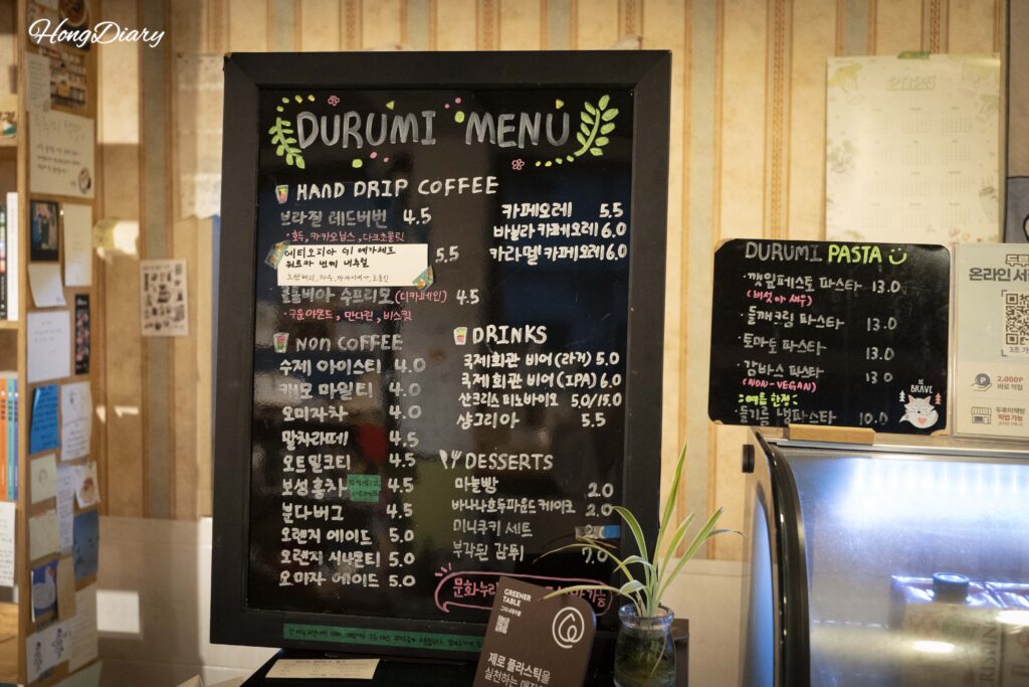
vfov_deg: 33.4
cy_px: 344
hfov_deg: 48.5
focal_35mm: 40
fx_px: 1143
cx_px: 514
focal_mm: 40
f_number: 5
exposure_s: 1/160
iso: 6400
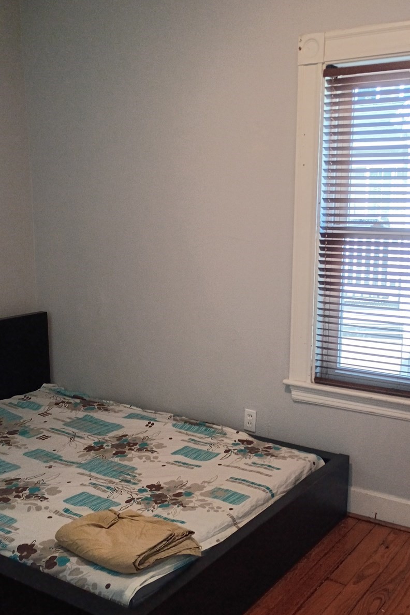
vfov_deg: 49.4
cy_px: 344
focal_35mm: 39
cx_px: 240
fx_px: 666
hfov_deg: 34.1
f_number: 1.8
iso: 319
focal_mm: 4.27
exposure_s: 1/60
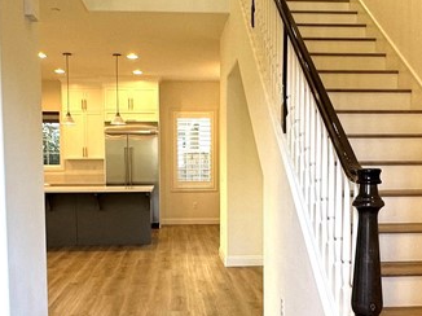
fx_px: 536
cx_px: 214
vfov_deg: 32.6
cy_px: 206
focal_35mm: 44
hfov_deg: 43.0
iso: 160
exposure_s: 1/120
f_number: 2.2
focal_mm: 2.22
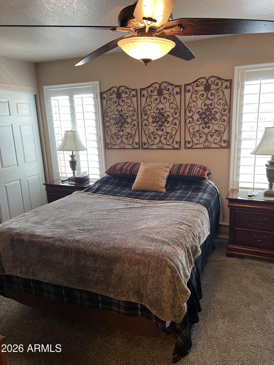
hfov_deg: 53.1
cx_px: 137
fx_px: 274
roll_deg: +4.2
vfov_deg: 67.3
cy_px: 182
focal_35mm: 26
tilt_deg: -13.4
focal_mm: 5.7
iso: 200
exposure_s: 1/60
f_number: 1.5
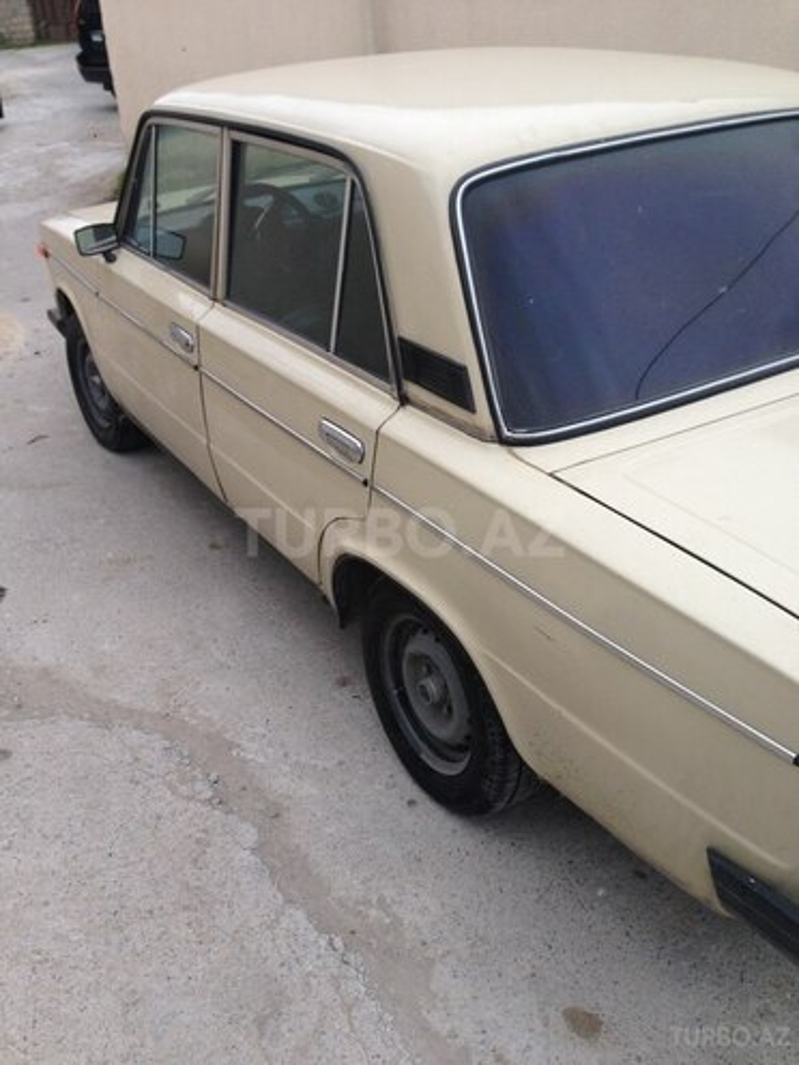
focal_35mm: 33
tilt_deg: -26.2
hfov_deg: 42.9
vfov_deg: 55.4
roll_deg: +2.5
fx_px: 1016
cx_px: 400
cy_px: 532
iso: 50
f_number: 2.4
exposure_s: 1/315
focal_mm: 4.12
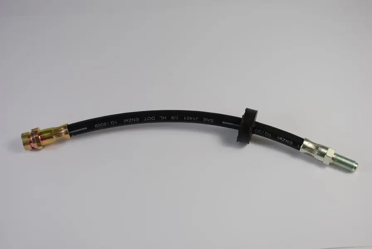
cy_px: 124
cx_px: 186
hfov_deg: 38.8
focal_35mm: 51
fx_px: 528
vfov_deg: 26.6
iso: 100
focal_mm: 34
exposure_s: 1/80
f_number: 5.6
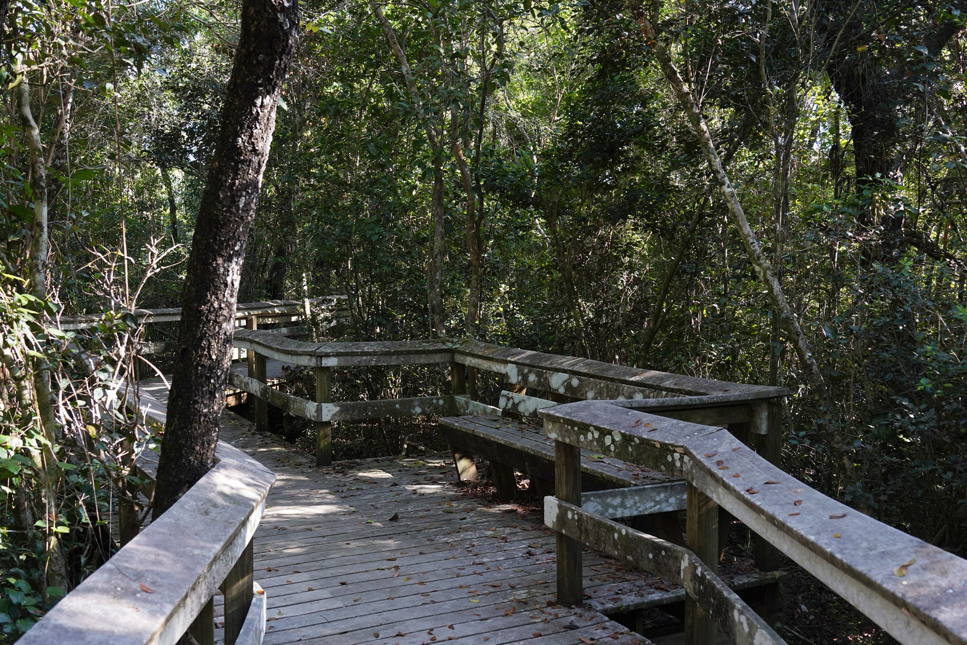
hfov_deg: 51.9
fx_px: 994
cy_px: 322
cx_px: 484
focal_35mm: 37
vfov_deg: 36.0
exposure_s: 1/100
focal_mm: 37
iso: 800
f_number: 7.1
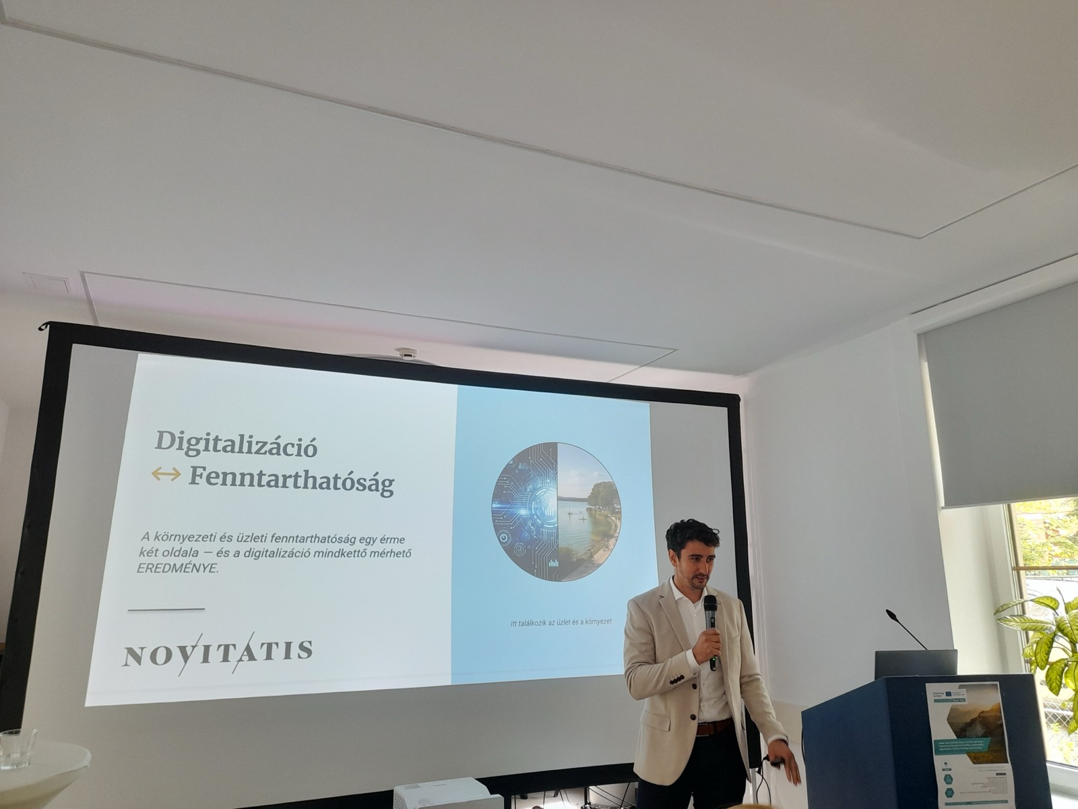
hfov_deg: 69.4
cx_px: 539
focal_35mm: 25
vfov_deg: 54.9
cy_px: 404
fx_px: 779
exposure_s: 1/50
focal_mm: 4.6
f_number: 2
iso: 100
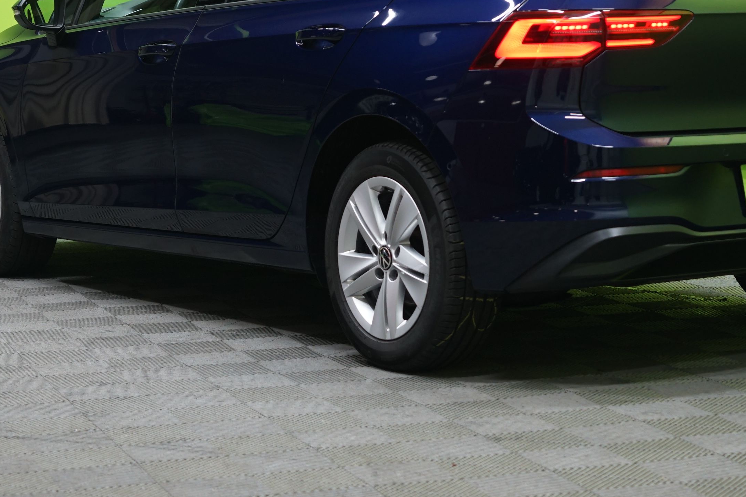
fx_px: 2072
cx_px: 443
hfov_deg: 20.4
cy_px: 68
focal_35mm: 100
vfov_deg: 13.6
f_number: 4.5
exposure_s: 1/20
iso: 640
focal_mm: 55
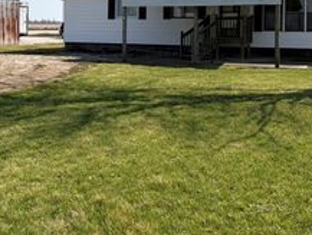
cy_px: 34
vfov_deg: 23.9
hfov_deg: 31.8
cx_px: 93
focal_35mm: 60
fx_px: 541
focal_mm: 5.96
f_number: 1.6
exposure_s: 1/4065
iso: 50
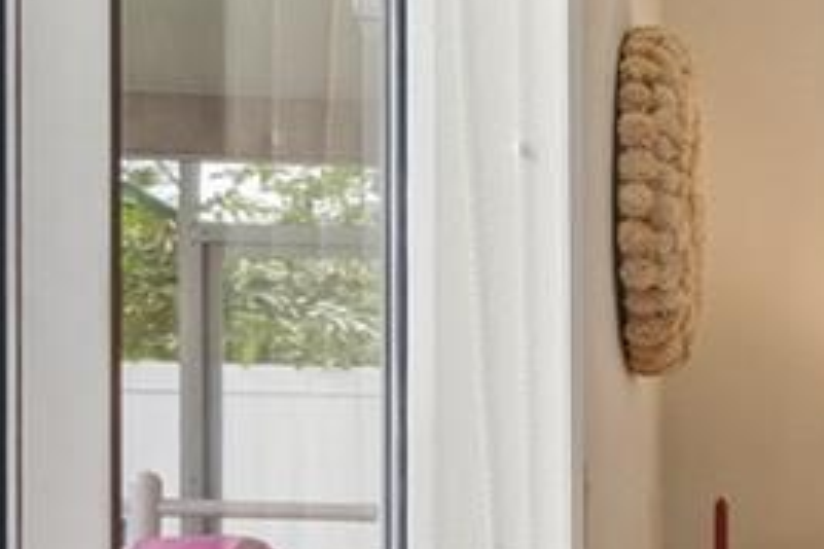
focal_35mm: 90
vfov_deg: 15.0
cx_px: 1753
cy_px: 484
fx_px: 2060
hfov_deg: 16.1
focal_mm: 10
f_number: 7.1
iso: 100
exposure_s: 1/20
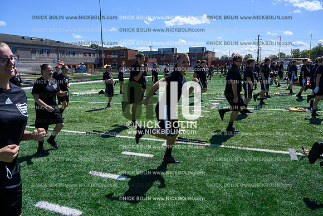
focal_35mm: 28
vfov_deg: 45.7
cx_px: 162
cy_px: 108
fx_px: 256
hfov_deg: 64.5
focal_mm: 28.5
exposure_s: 1/500
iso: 160
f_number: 8
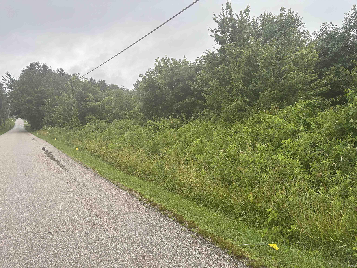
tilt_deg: -4.6
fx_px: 268
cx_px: 178
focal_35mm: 26
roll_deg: +1.2
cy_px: 134
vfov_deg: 53.1
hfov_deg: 67.3
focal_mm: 5.96
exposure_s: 1/397
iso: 50
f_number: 1.6
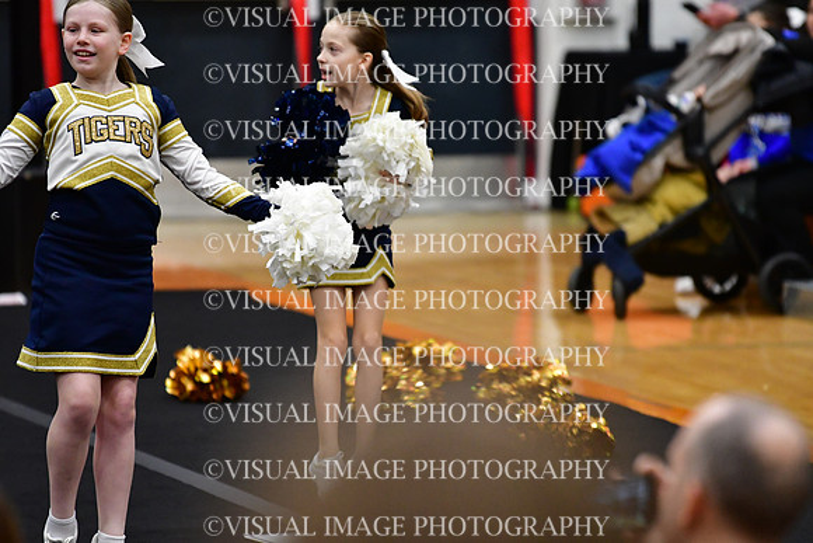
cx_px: 406
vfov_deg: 4.6
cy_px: 272
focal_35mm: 300
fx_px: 6776
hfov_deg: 6.9
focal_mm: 200
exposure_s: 1/800
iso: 4000
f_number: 2.8
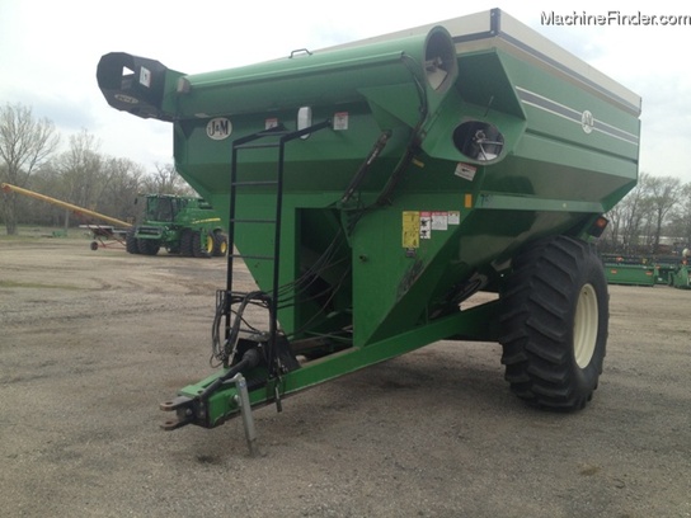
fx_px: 699
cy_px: 259
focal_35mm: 35
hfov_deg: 52.6
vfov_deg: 40.7
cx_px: 346
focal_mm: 4.28
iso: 50
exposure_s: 1/1227
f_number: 2.4
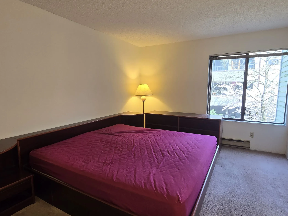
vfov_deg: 68.7
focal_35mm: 19
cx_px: 138
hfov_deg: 84.6
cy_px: 109
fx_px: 158
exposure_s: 1/60
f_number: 2.2
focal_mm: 2.2
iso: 125
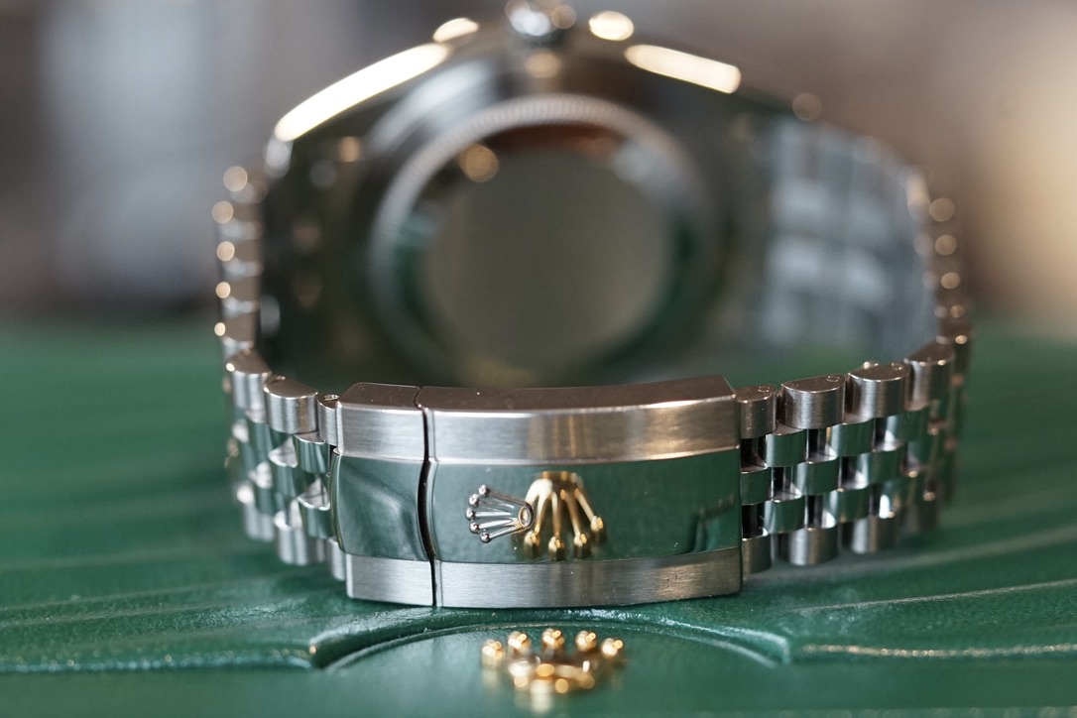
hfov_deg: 22.6
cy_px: 359
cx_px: 538
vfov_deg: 15.2
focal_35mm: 90
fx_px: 2692
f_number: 3.2
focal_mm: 90
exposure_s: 1/100
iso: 1600
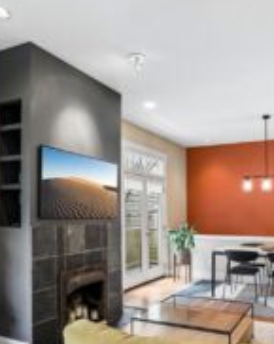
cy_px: 211
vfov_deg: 56.7
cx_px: 176
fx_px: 315
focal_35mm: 31
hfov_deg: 46.5
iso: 250
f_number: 9
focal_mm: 10
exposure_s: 1/3.33
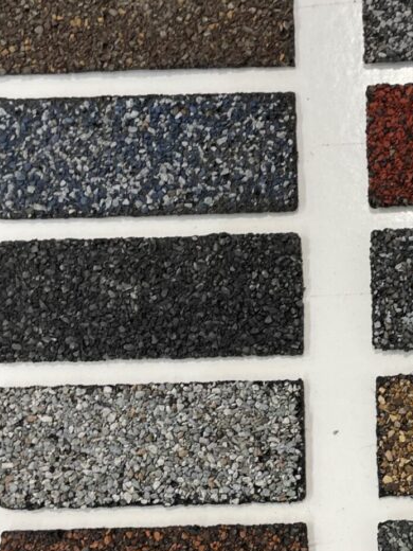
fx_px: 859
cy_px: 402
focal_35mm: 54
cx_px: 408
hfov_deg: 25.7
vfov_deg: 34.9
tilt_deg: -84.9
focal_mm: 4.2
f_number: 1.6
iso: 80
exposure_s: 1/60
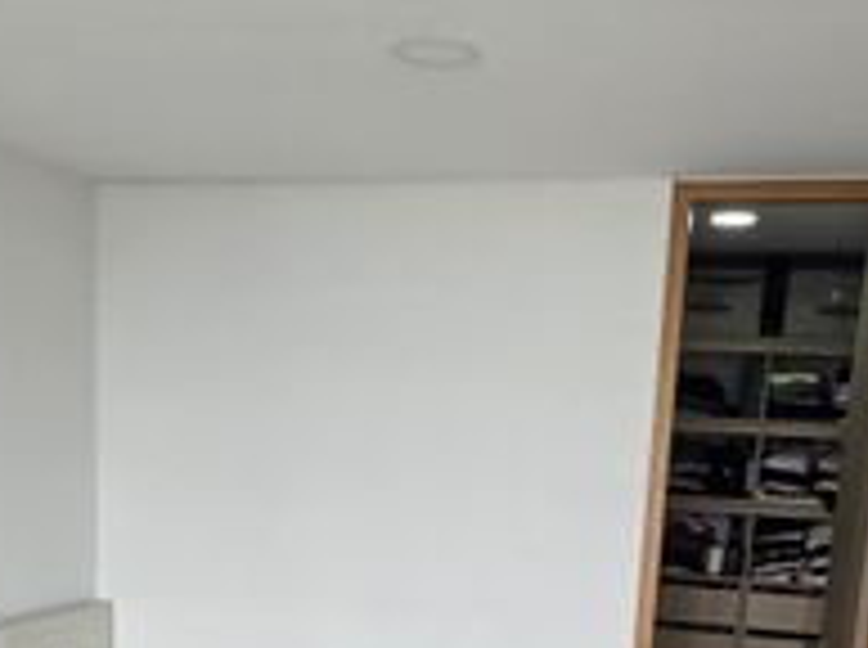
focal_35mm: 45
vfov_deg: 29.5
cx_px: 425
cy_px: 680
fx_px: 1126
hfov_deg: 42.1
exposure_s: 1/138
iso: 50
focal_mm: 2.2
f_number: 2.2
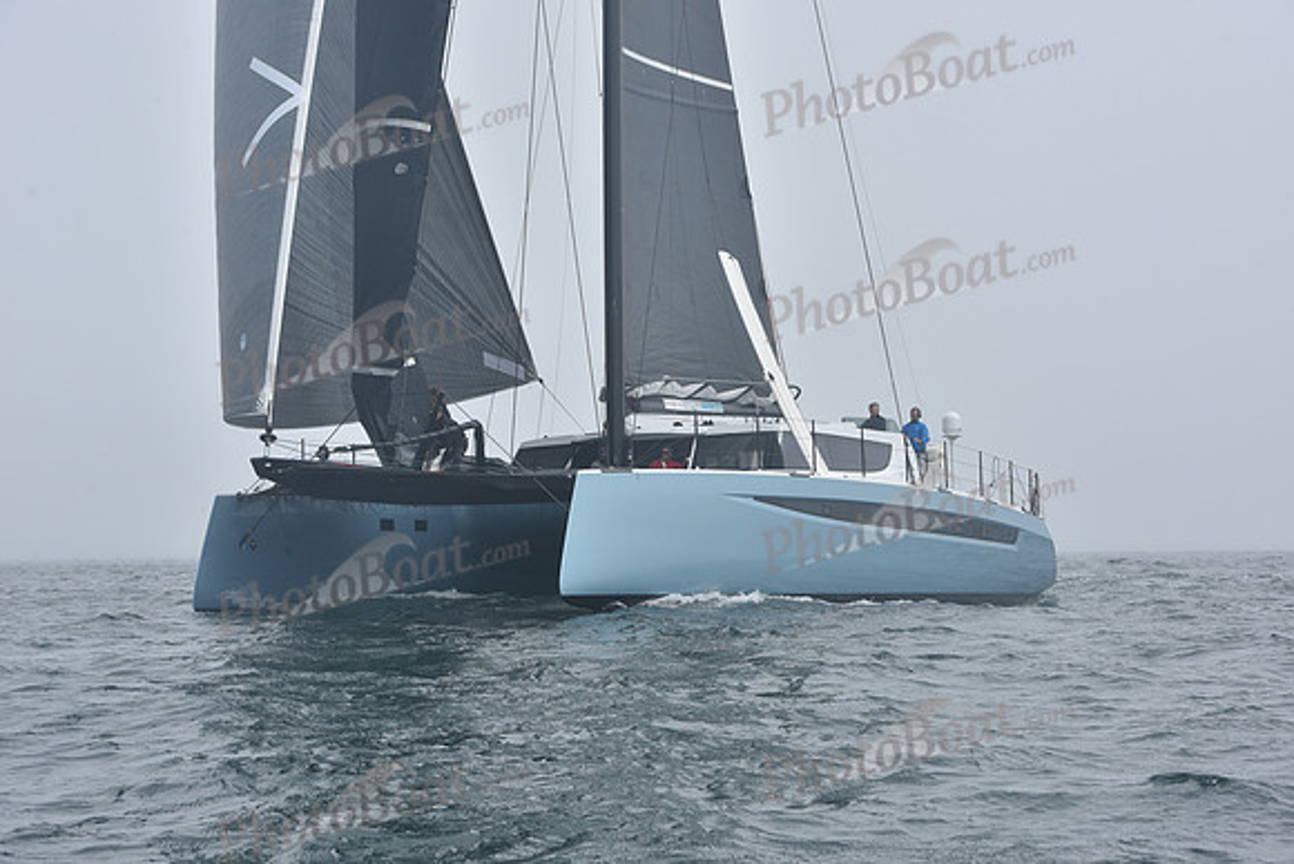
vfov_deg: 19.5
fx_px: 2517
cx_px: 647
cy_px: 432
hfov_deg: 28.8
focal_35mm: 70
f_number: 10
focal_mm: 70
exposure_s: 1/800
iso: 250
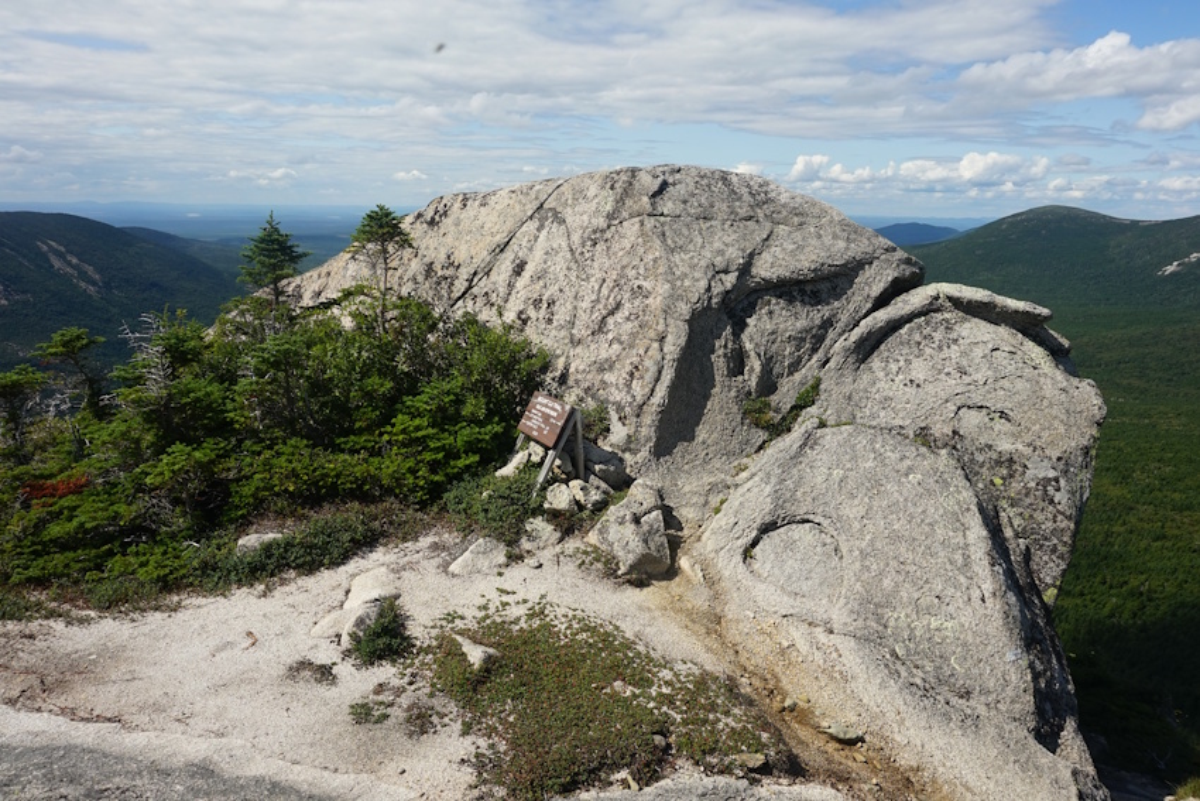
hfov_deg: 73.7
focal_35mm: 24
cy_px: 400
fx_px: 800
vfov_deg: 53.2
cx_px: 600
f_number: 11
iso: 100
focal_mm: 16
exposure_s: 1/160
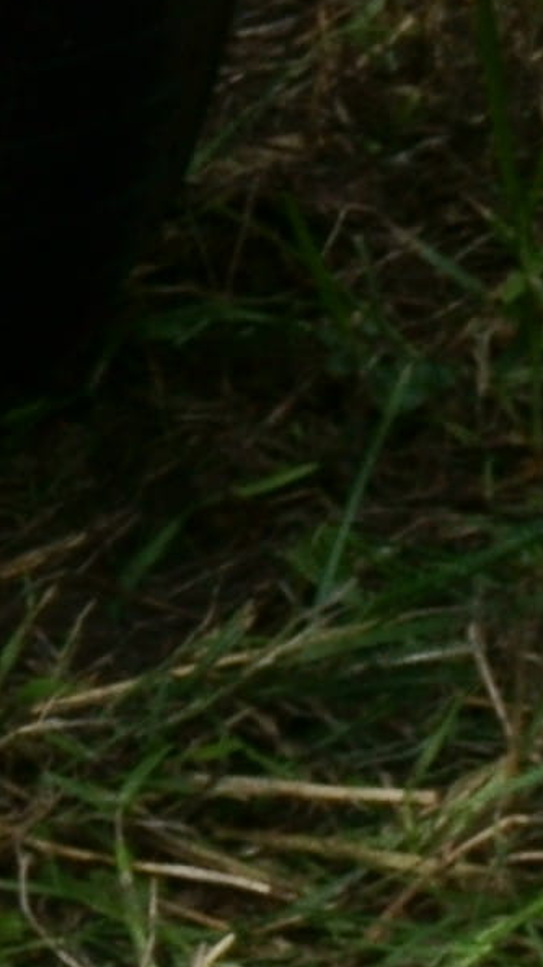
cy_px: -1795
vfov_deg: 5.4
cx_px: -3276
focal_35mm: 376
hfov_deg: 2.8
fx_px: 9637
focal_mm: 26
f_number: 11
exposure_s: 1/80
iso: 250
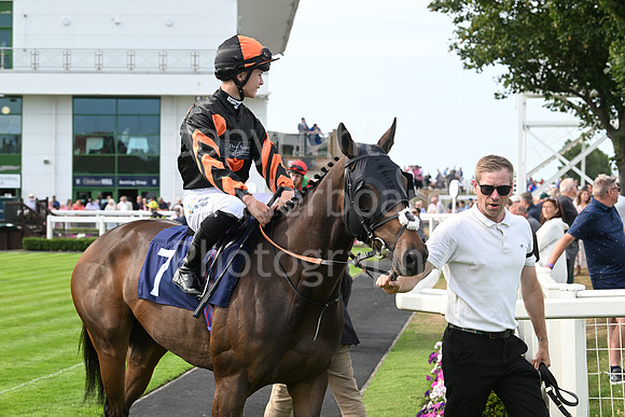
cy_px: 208
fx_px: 1302
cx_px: 312
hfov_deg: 27.0
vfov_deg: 18.2
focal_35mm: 75
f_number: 5.6
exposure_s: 1/800
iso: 400
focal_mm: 75
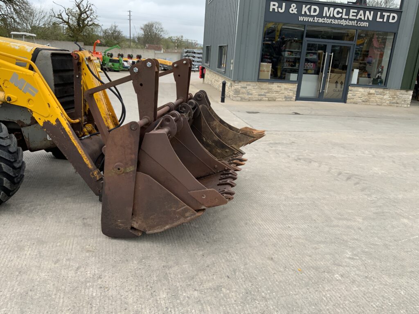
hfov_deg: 61.7
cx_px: 210
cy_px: 157
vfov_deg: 48.2
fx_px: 351
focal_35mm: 29
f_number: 1.8
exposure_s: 1/620
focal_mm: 3
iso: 16
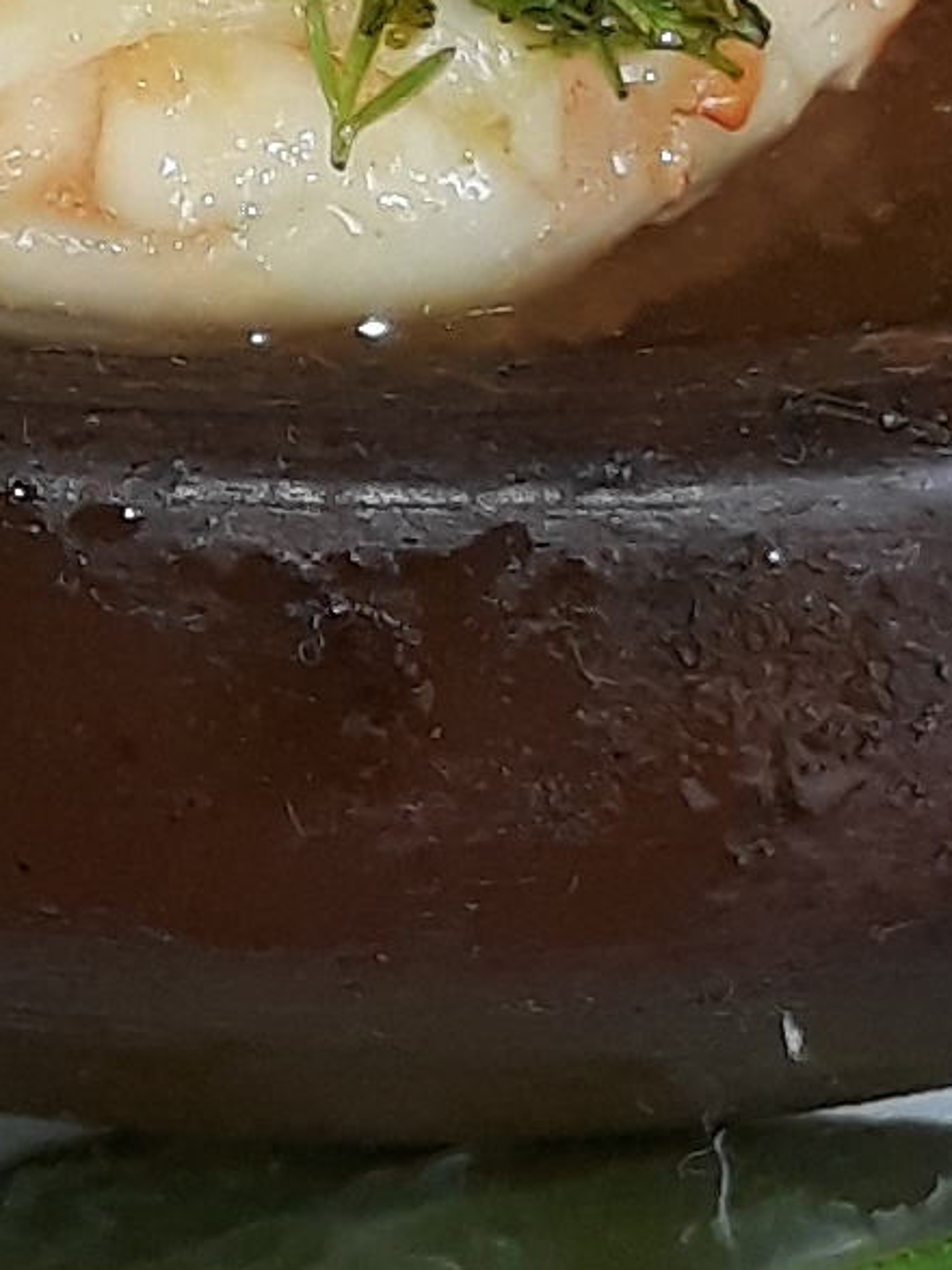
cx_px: 368
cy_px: 426
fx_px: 6970
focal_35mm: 190
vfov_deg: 10.4
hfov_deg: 7.8
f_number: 1.9
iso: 80
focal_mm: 3.6
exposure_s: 1/50
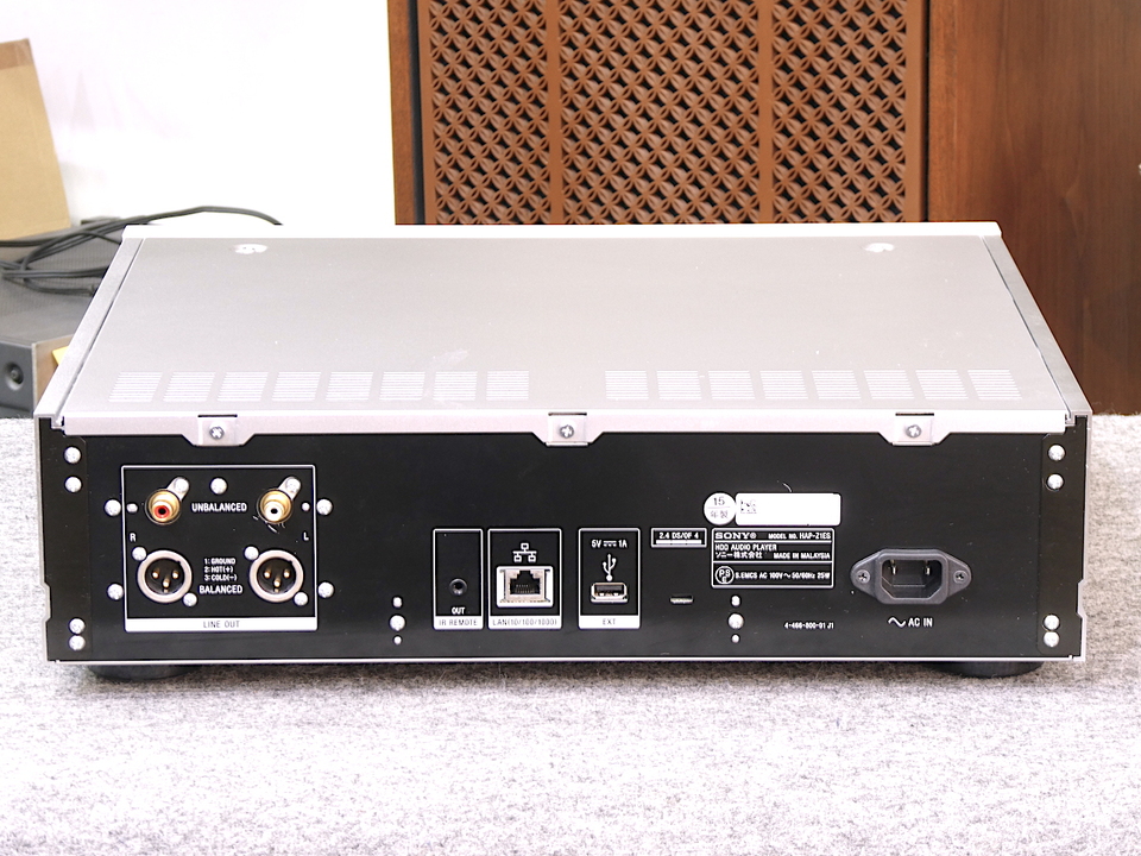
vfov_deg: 12.9
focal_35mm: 115
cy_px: 428
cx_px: 570
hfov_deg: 17.1
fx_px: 3791
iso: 100
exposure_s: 1/1.3
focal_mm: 20.6
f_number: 5.1
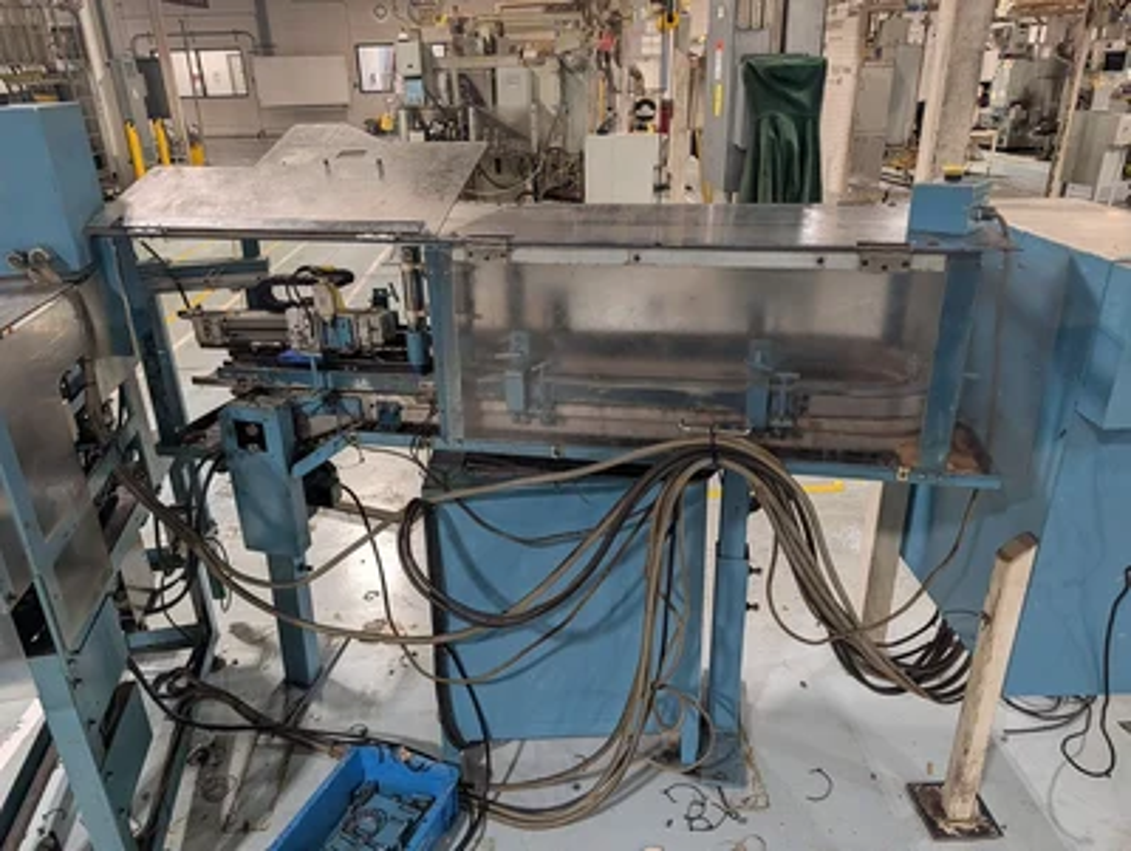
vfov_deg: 56.9
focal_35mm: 24
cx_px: 566
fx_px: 785
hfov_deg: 71.5
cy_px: 426
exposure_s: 1/411
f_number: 1.68
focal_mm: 6.9
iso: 703
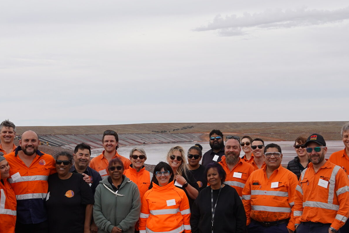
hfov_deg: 31.4
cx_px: 160
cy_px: 115
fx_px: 620
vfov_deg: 21.2
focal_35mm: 64
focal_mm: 20
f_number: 5
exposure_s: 1/800
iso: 125
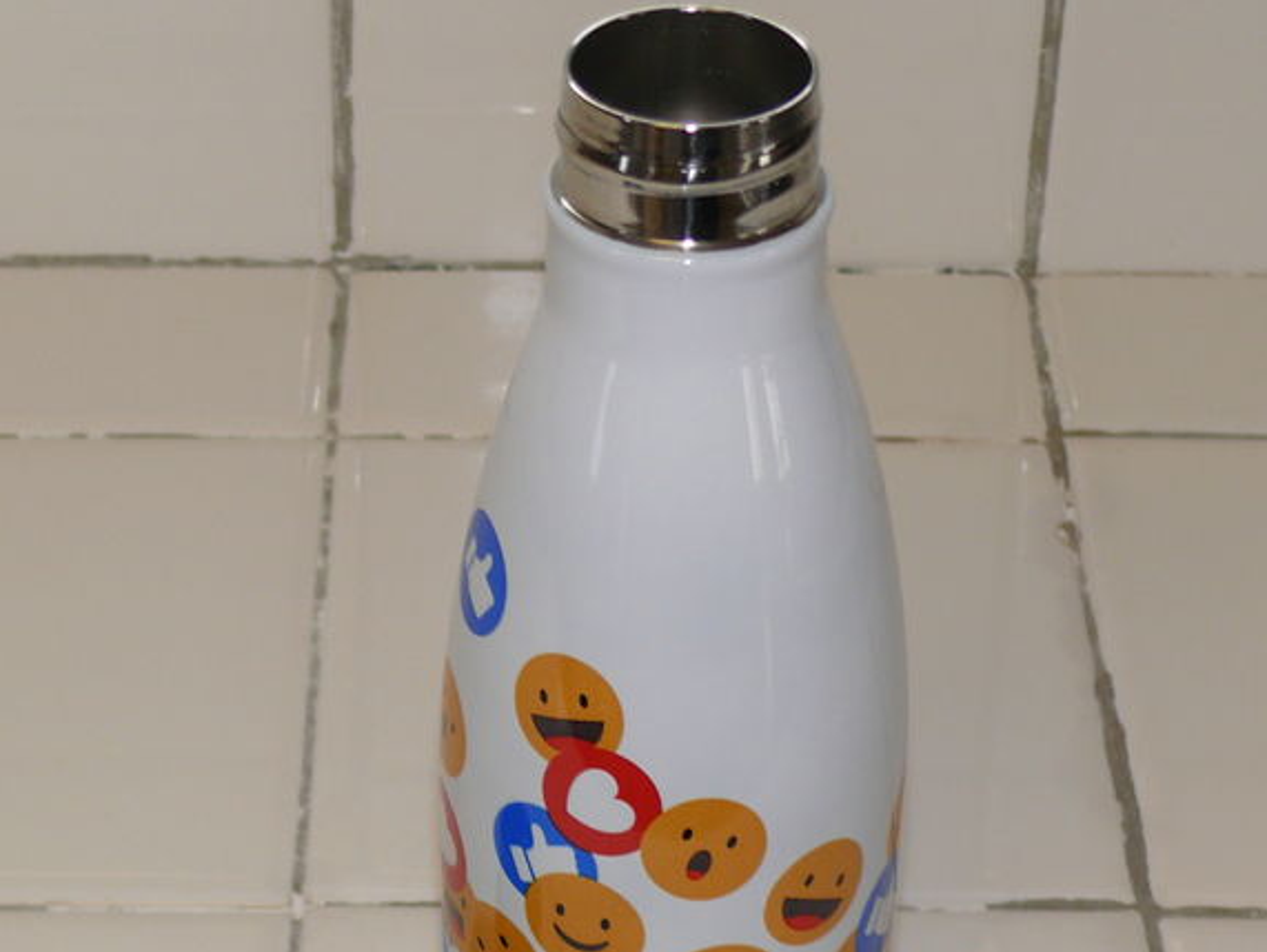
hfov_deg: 17.5
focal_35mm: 112
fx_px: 4102
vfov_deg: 13.2
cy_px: 686
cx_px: 397
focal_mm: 11.2
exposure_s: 1/30
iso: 100
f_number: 3.2
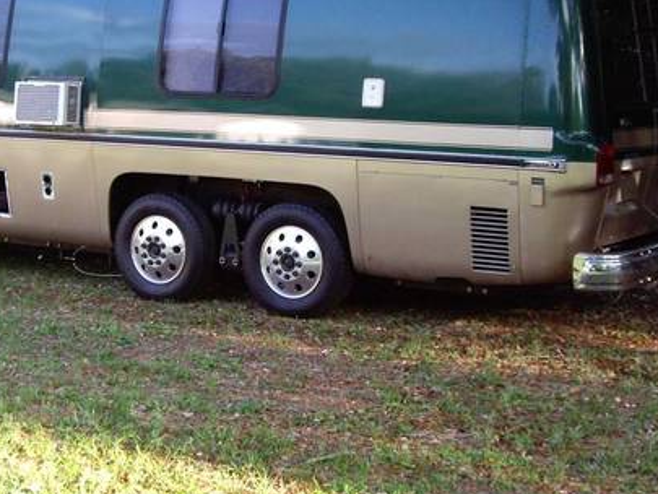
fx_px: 1445
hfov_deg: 25.4
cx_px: 172
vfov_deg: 19.3
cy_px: 153
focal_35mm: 76
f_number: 2.7
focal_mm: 6.2
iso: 100
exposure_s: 1/80
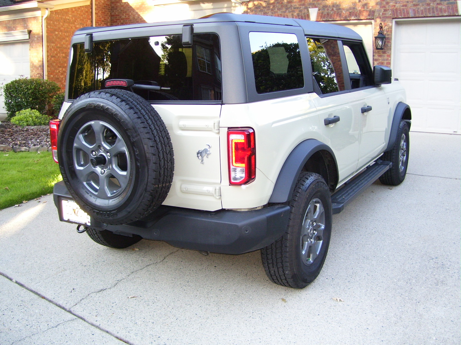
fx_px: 493
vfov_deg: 38.7
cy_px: 172
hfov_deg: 50.1
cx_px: 230
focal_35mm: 37
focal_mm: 6
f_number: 2.7
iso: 125
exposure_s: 1/60
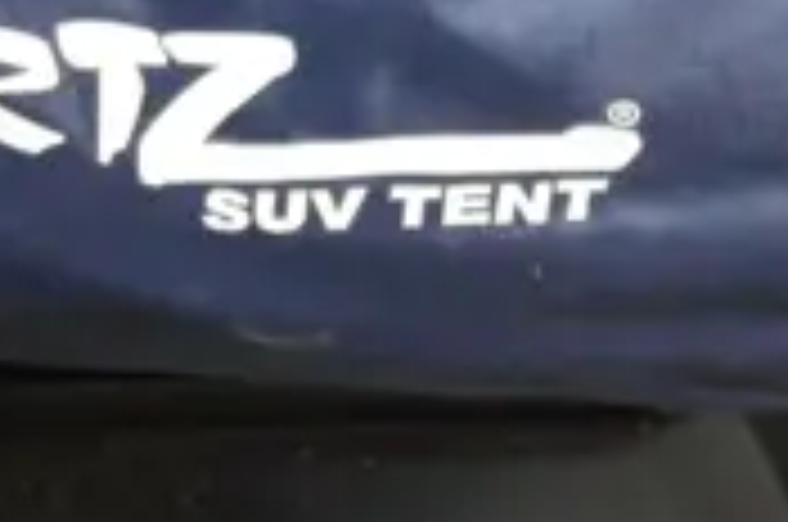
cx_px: 401
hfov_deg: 6.8
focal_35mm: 305
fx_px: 6664
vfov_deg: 4.4
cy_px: -515
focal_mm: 25
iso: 2000
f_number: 5.3
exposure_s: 1/60
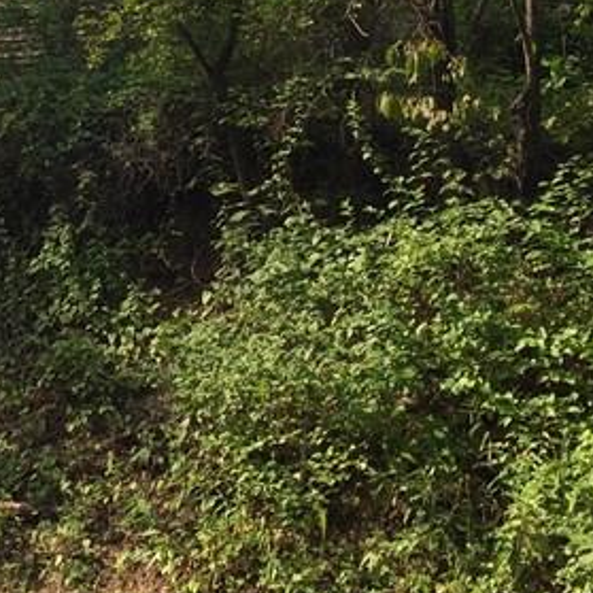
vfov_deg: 17.9
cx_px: 123
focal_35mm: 94
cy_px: -28
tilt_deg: +11.8
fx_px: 1822
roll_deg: -2.7
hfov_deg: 18.3
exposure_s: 1/599
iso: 32
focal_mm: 4.15
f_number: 2.2
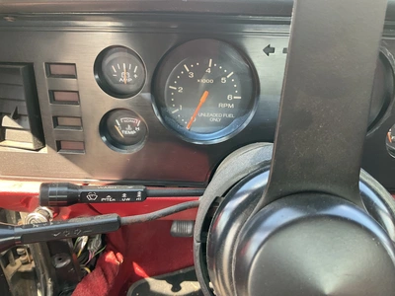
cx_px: 198
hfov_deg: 61.7
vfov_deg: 48.2
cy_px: 148
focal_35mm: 29
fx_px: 331
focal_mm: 3
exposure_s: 1/122
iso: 64
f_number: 1.8
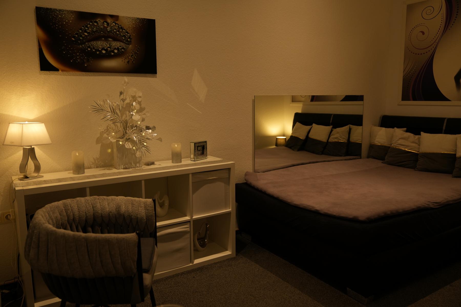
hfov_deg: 63.7
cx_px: 230
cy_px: 154
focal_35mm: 29
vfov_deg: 45.0
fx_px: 371
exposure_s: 1/125
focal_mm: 29
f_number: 2.8
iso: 1000
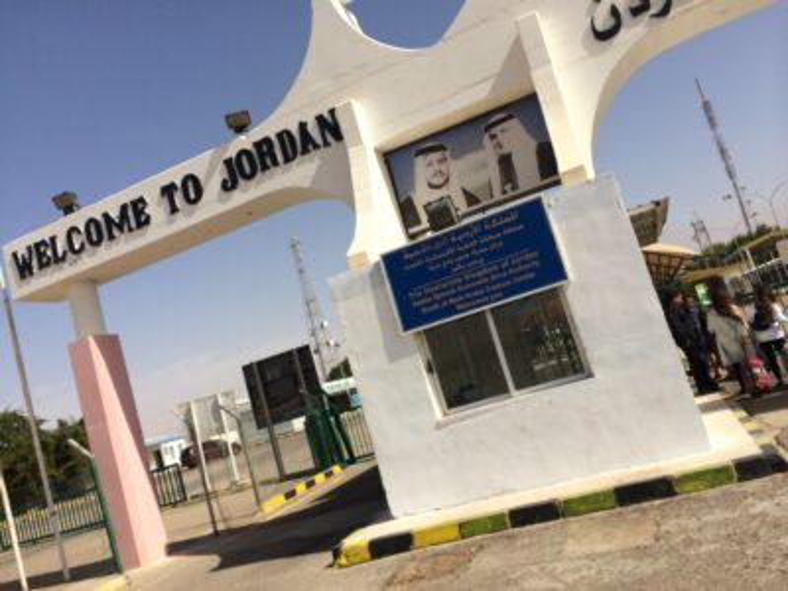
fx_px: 683
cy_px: 296
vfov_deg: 46.8
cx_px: 394
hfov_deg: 60.0
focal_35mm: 30
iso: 32
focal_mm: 4.12
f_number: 2.2
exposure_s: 1/3425
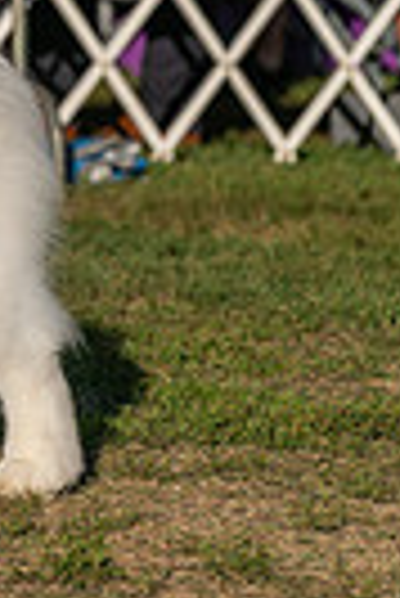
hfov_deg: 2.3
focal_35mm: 597
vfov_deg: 3.4
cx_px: -391
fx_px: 9923
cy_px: -241
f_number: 4.5
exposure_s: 1/1250
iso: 100
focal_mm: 137
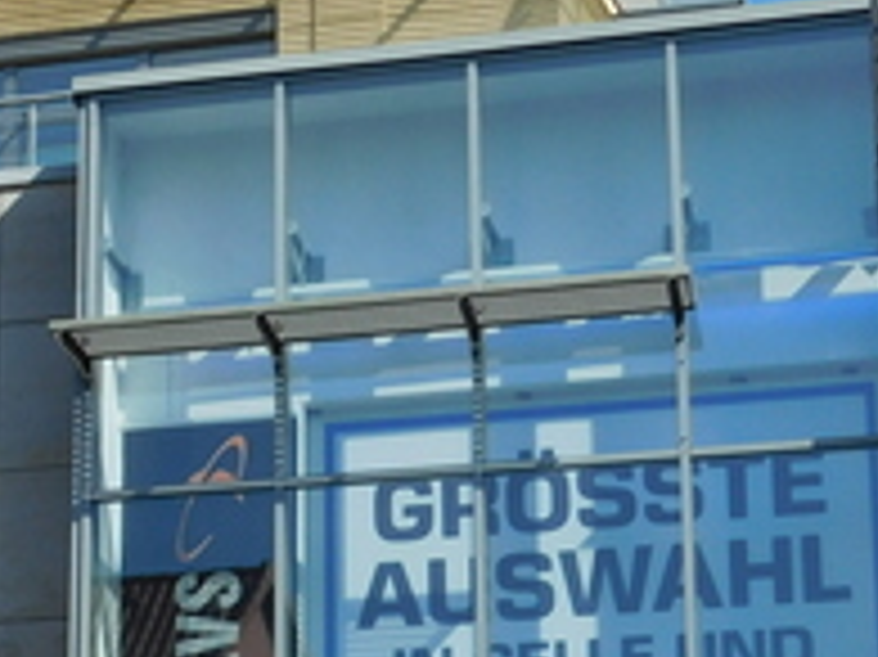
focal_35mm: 111
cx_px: 153
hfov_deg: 17.6
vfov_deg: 13.0
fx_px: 2814
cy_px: 752
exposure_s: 1/1250
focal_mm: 6.3
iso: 125
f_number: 3.5
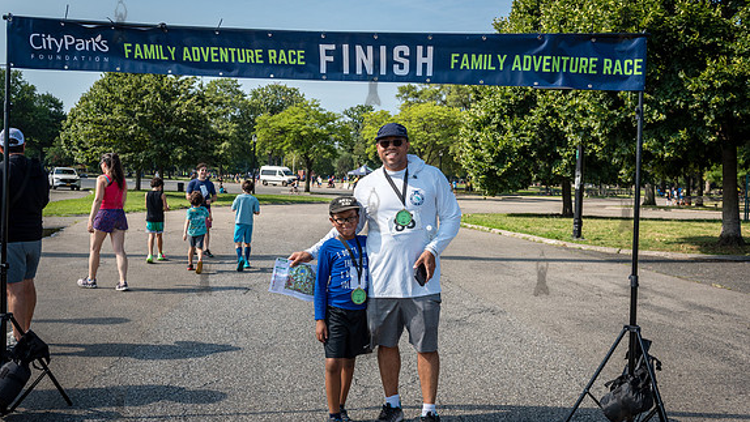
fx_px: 716
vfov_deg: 32.8
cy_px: 210
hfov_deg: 55.3
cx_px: 372
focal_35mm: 36
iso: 400
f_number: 5
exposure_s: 1/1600
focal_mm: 34
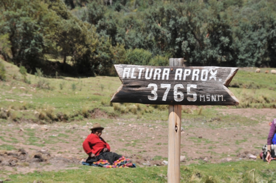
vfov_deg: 11.1
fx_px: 942
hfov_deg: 16.7
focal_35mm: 123
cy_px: 92
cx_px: 138
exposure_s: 1/250
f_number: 11
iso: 200
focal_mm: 82
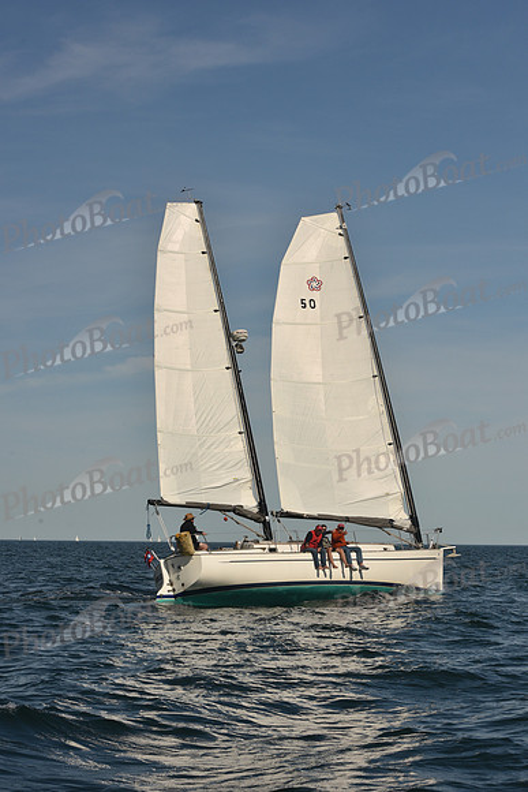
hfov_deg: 19.5
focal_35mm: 70
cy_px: 396
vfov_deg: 28.8
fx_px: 1539
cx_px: 264
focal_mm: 70
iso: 250
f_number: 10
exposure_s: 1/640
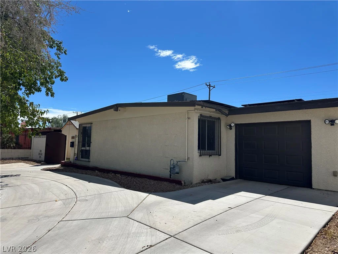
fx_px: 234
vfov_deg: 56.8
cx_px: 169
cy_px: 127
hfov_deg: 71.6
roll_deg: -0.6
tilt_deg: +7.3
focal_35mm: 24
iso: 80
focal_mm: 6.86
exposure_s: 1/8197
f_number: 1.78
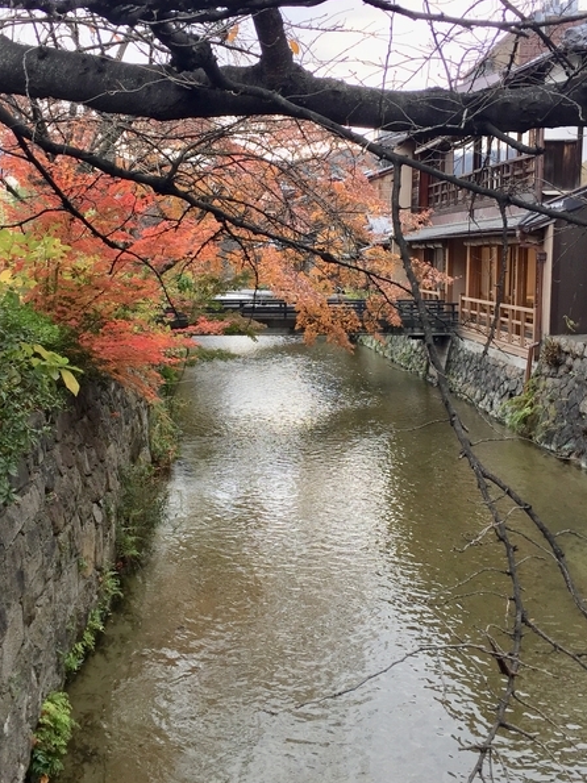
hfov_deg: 36.8
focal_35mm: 39
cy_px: 347
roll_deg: +0.1
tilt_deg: -5.4
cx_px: 271
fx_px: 882
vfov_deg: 47.8
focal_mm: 4.15
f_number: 2.2
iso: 32
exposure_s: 1/60
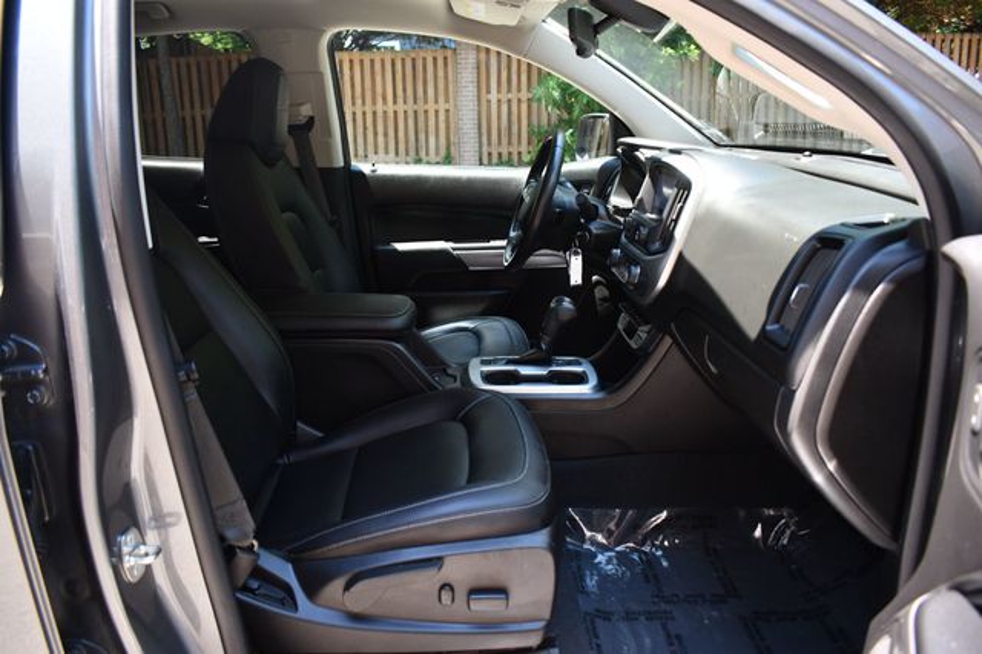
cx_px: 491
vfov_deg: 47.9
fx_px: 736
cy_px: 327
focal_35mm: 27
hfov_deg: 67.4
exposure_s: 1/250
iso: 500
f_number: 3.5
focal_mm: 18
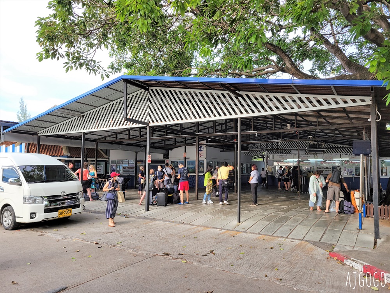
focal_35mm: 26
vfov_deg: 53.1
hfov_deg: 67.3
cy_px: 146
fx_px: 293
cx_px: 195
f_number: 1.8
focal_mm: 5.4
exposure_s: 1/531
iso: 40
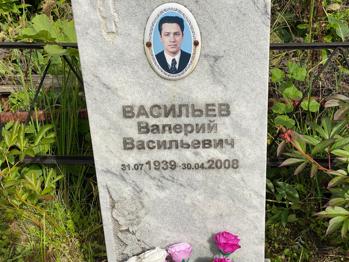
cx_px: 174
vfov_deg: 28.0
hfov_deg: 36.8
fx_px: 524
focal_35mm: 52
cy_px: 131
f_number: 2
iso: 20
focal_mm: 6
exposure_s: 1/1916
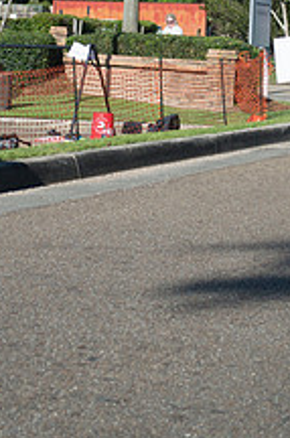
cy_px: 39
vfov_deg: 14.1
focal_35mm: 144
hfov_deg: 9.5
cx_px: 192
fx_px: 1748
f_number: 6.3
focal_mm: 46
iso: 400
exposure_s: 1/1600
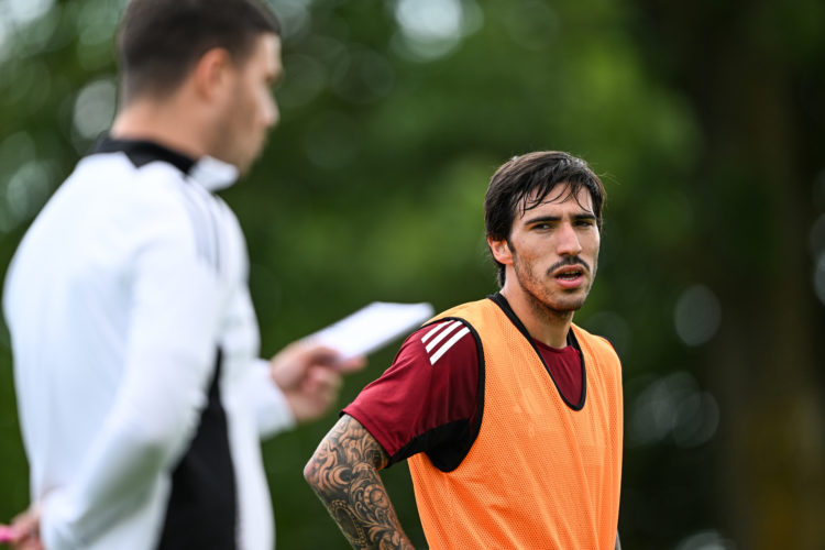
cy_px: 275
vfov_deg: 2.5
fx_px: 12832
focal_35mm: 560
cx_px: 412
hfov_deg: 3.7
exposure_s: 1/1000
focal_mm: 560
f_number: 4
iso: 400
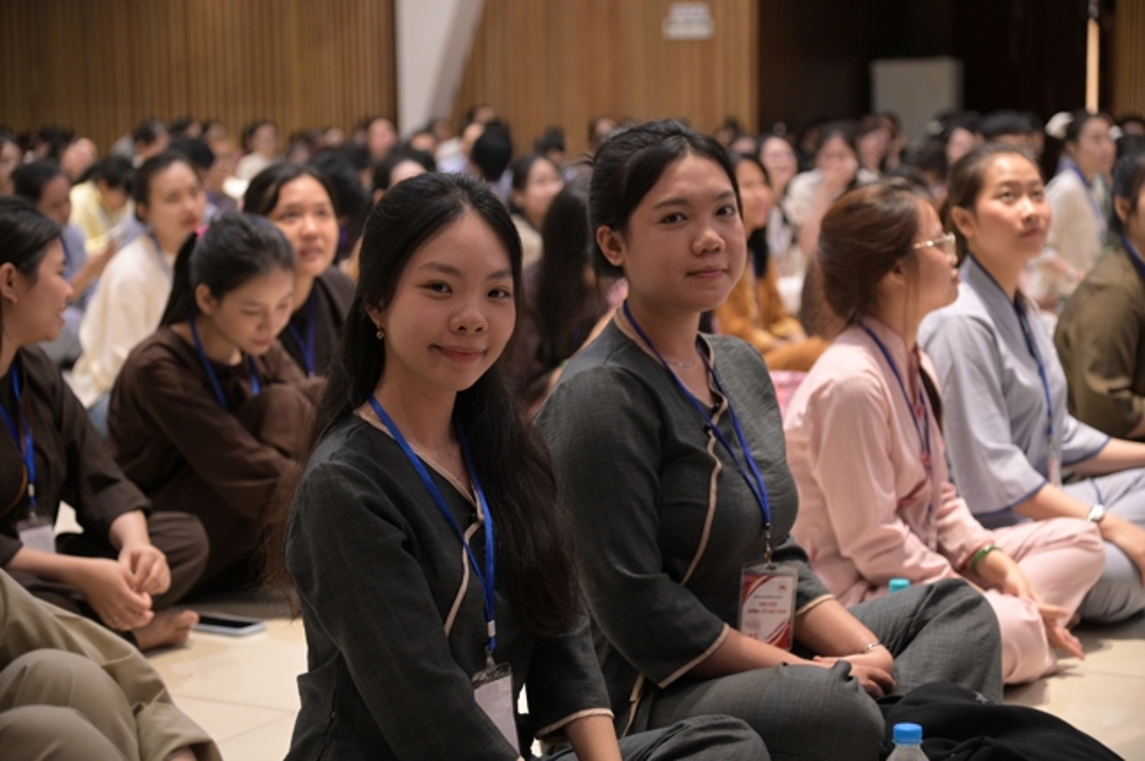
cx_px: 572
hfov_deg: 27.0
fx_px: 2383
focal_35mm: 75
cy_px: 380
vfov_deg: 18.1
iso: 3200
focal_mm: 75
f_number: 4
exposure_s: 1/125
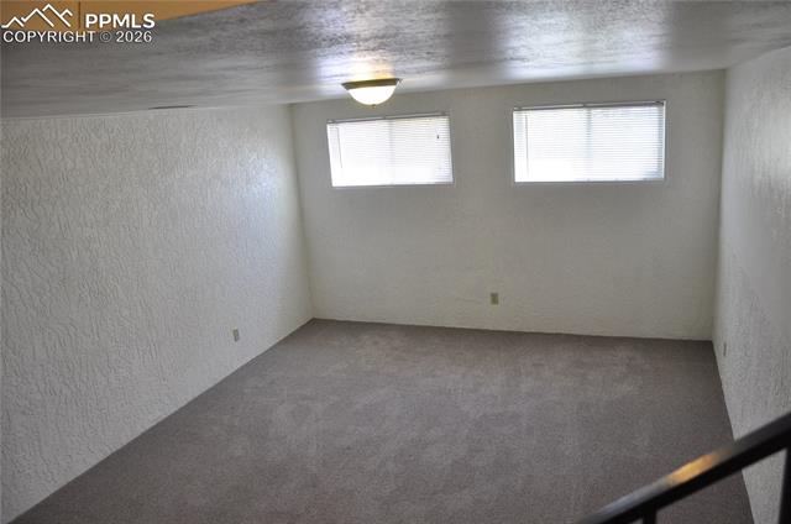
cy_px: 262
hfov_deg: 67.5
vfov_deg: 47.7
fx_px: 592
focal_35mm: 27
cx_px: 396
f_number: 4.5
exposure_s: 1/80
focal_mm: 18
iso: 400
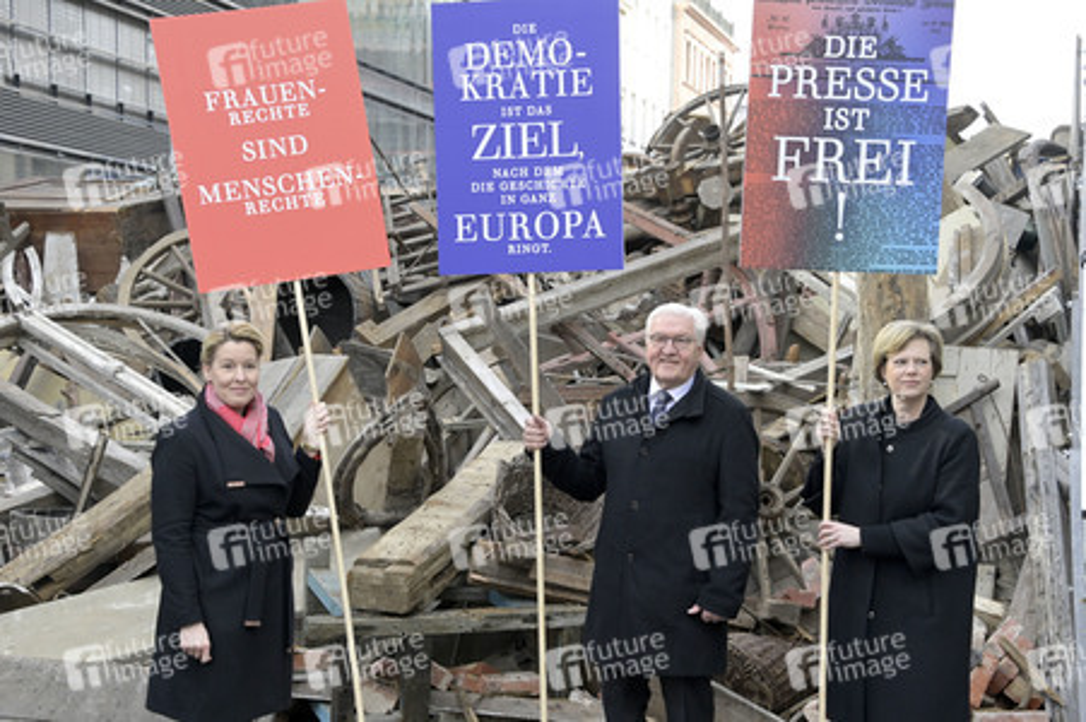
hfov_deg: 26.0
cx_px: 543
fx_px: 2351
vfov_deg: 17.5
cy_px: 361
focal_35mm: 78
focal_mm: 78
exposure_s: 1/1600
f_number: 6.3
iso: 4000
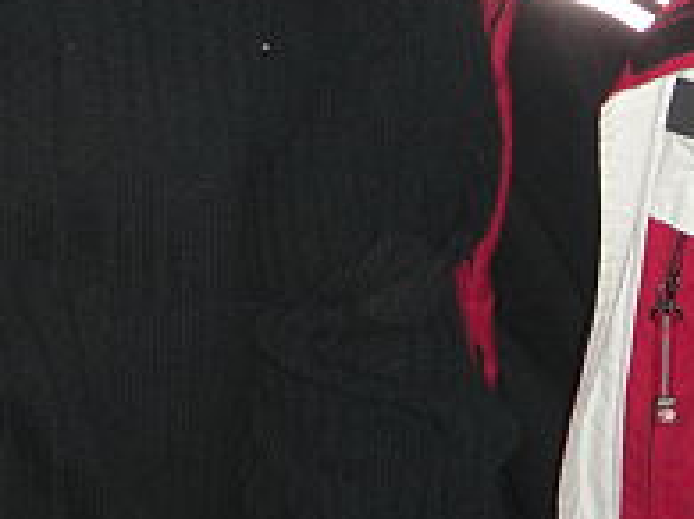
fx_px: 2064
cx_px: 315
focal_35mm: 103
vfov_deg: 13.8
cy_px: -144
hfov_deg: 19.1
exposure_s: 1/60
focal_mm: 7.9
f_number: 2.8
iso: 200
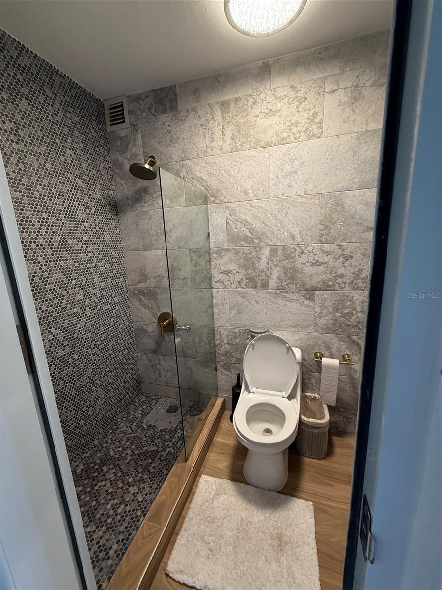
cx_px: 221
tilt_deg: -12.1
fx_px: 238
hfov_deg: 85.7
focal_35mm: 14
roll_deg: +2.8
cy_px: 295
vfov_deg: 102.1
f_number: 2.2
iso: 250
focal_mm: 2.22
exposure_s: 1/120
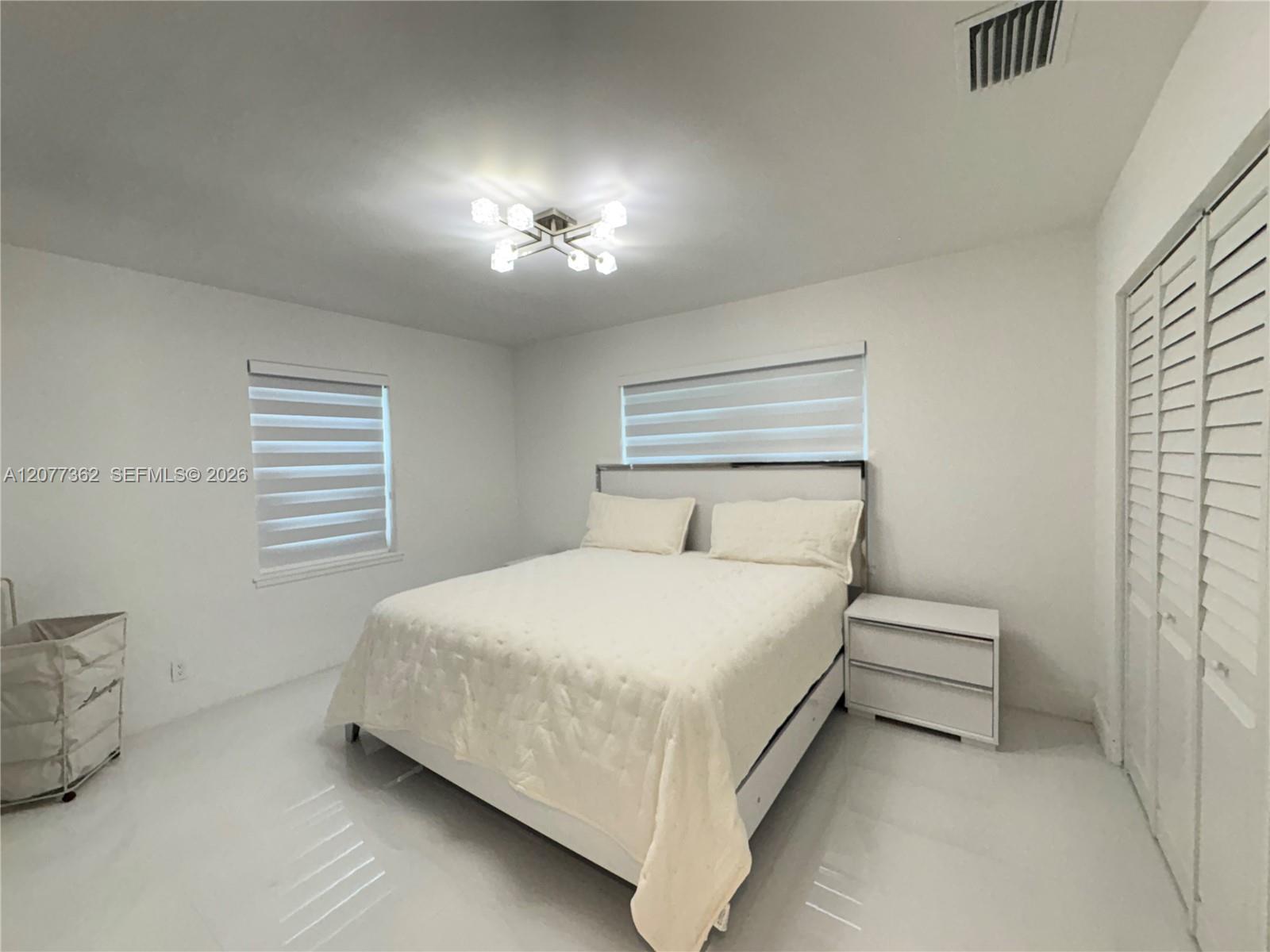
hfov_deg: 102.1
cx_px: 635
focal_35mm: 14
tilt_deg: -1.2
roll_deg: +2.0
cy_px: 476
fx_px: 514
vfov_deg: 85.7
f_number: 2.2
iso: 250
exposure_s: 1/120
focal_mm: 2.22
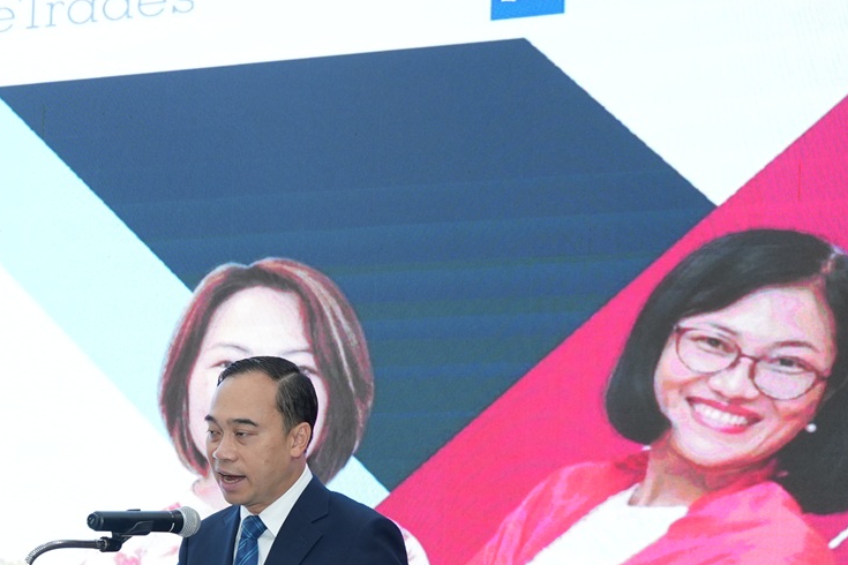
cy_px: 557
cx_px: -90
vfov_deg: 14.2
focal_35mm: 95
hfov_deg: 20.5
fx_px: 2232
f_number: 3.2
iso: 800
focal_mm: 36.3
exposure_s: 1/160
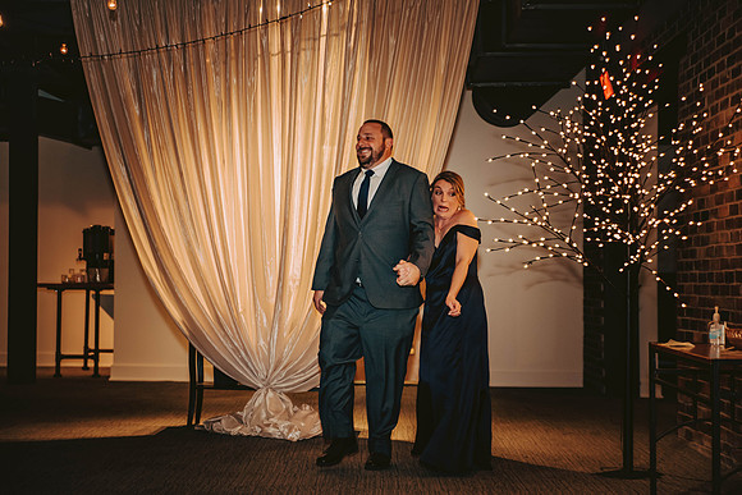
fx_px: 1402
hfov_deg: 29.6
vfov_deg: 20.0
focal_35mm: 68
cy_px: 248
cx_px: 371
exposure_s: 1/100
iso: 1250
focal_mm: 68
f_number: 3.2
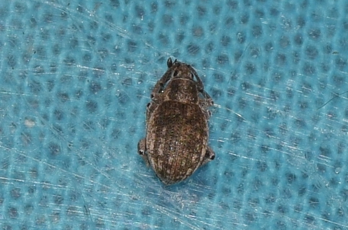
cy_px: 115
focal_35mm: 174
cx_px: 174
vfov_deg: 7.9
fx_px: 1679
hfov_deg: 11.8
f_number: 13
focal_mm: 116
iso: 100
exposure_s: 1/160
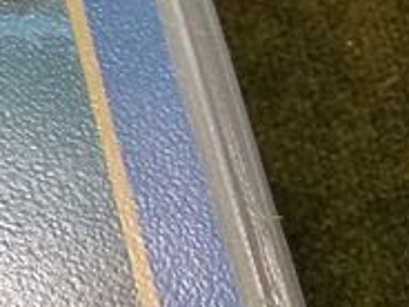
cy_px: -125
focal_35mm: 141
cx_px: -547
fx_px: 1666
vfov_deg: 10.2
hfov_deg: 11.7
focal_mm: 3.81
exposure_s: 1/33
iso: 500
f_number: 2.2
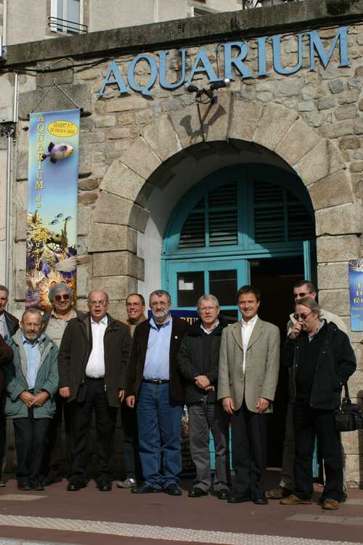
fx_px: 794
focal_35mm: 52
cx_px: 182
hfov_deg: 25.8
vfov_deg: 37.9
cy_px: 272
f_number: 9
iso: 100
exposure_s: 1/250
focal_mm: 35
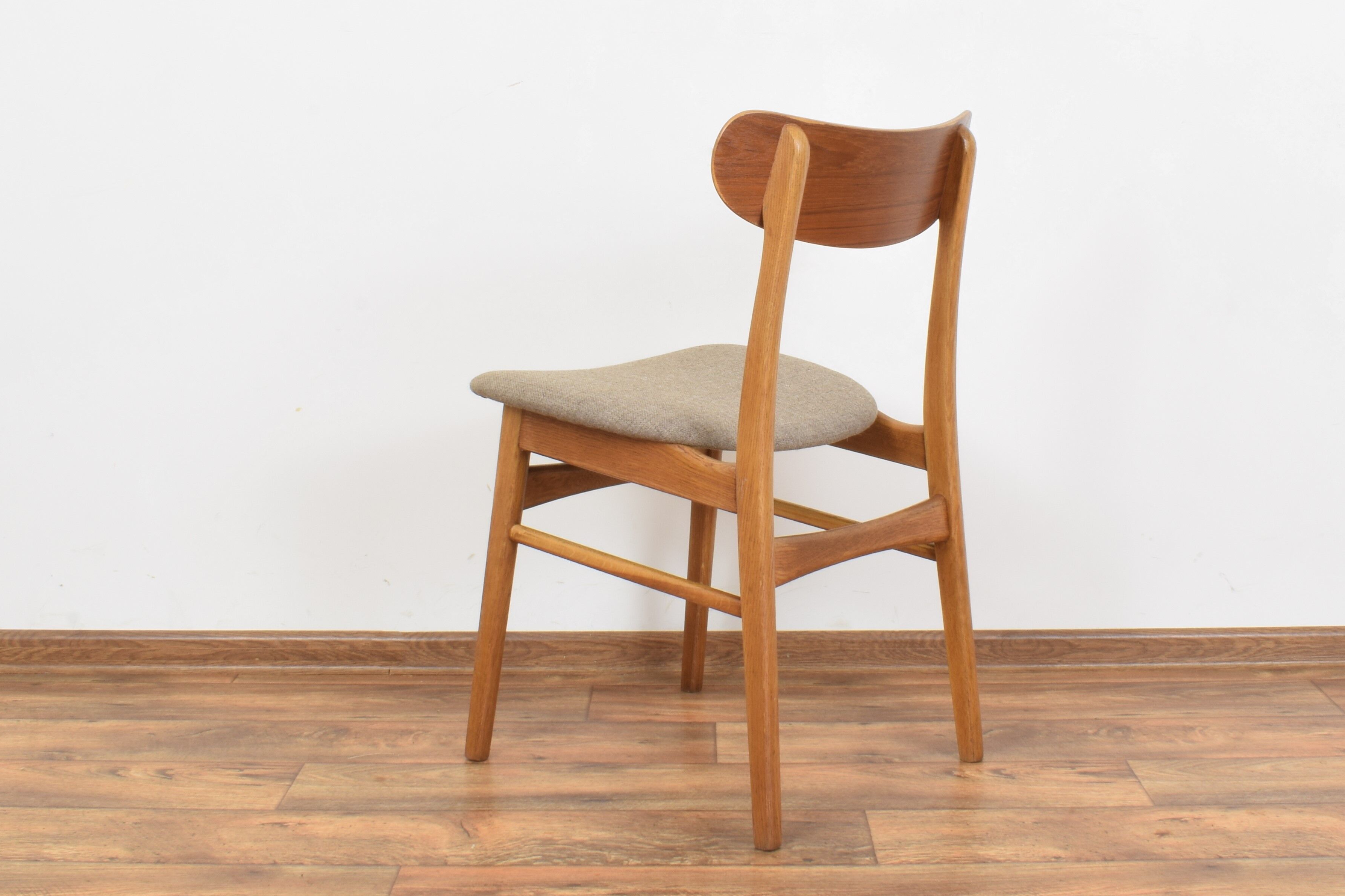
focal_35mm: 53
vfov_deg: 25.5
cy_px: 311
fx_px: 1974
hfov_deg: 37.6
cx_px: 759
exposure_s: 5
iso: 100
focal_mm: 21
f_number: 25
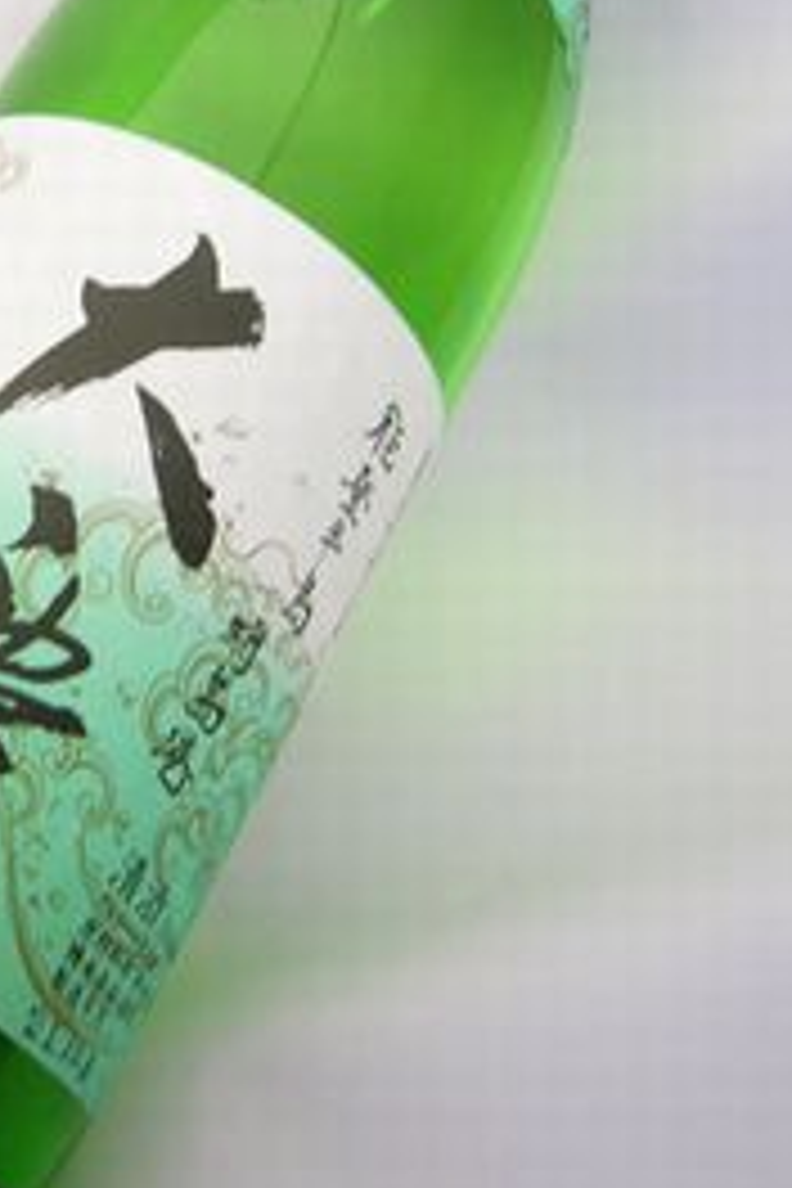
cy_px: 310
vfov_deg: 31.8
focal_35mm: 62
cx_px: 126
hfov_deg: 21.6
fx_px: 2046
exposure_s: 1/8
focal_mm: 5.8
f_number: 2.8
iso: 100
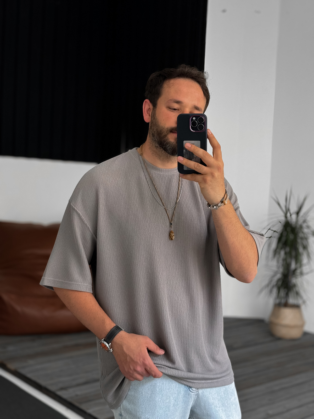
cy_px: 210
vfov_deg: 39.7
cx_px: 157
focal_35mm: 48
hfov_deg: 30.3
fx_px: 581
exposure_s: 1/120
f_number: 1.8
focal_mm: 6.76
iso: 64
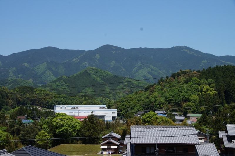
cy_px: 78
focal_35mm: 68
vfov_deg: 20.1
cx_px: 118
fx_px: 440
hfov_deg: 29.9
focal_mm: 45
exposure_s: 1/125
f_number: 13
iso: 100
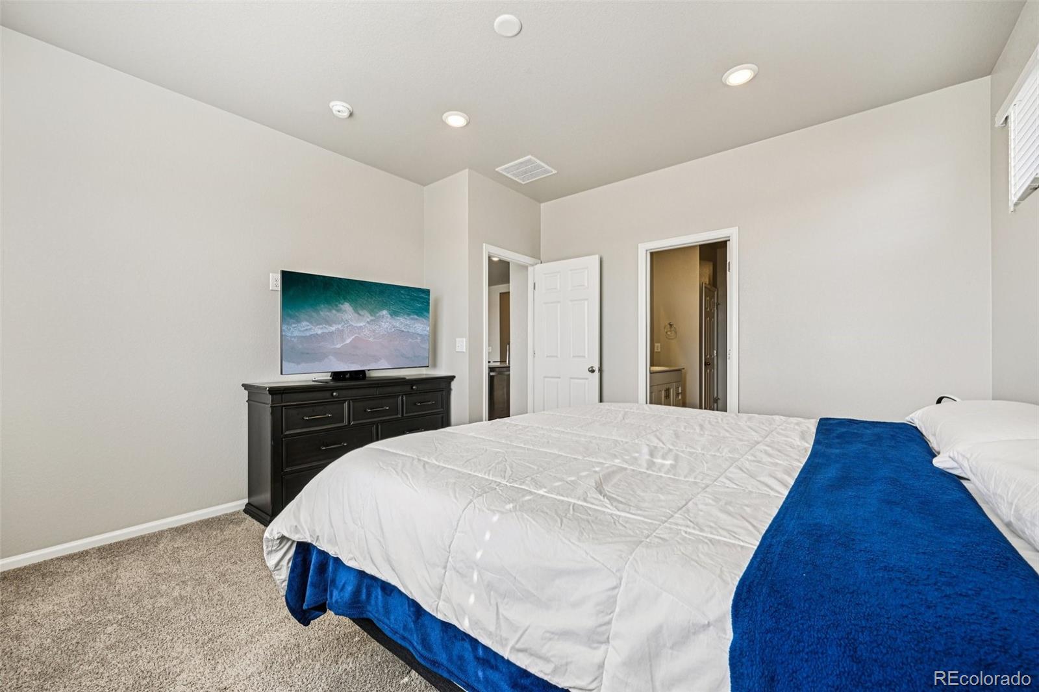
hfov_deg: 104.3
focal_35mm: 14
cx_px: 520
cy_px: 346
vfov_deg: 81.2
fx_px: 404
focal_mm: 14
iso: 200
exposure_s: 1/15
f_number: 11
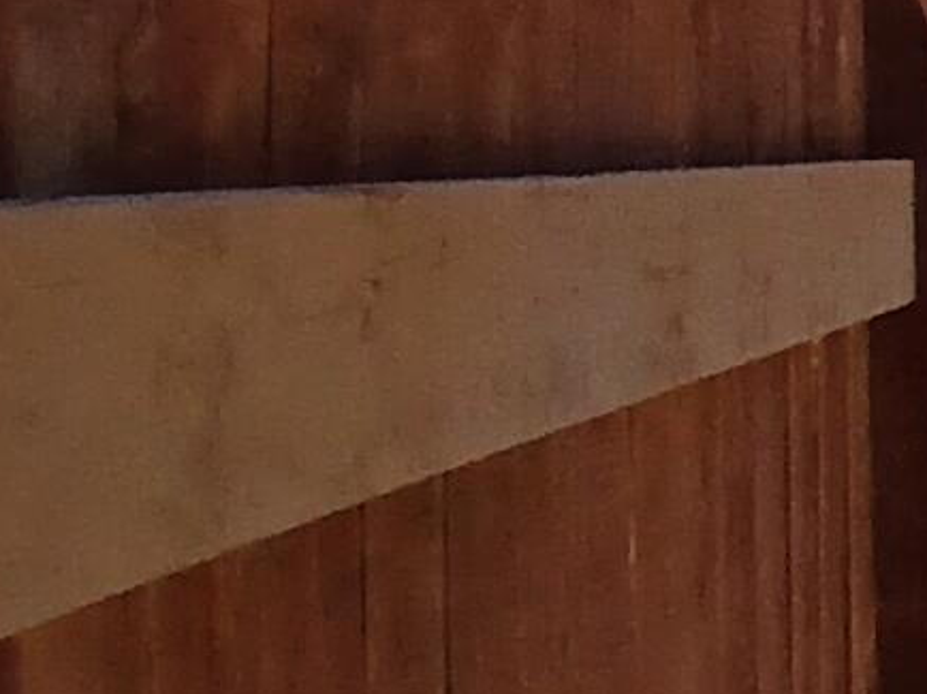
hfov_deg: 11.6
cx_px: 2732
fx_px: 2703
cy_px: 139
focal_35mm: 101
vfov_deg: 14.5
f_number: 2.2
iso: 50
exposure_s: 1/1248
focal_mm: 1.4
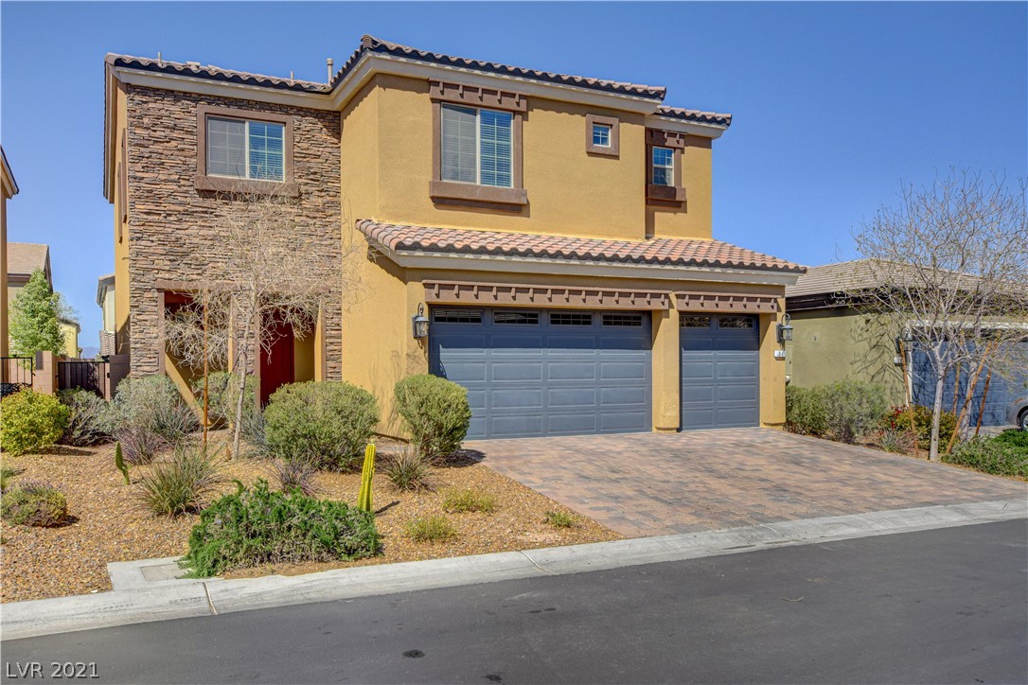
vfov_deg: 43.6
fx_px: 857
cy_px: 342
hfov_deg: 61.9
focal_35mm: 30
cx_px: 514
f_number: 8
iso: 400
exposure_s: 1/400
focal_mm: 20
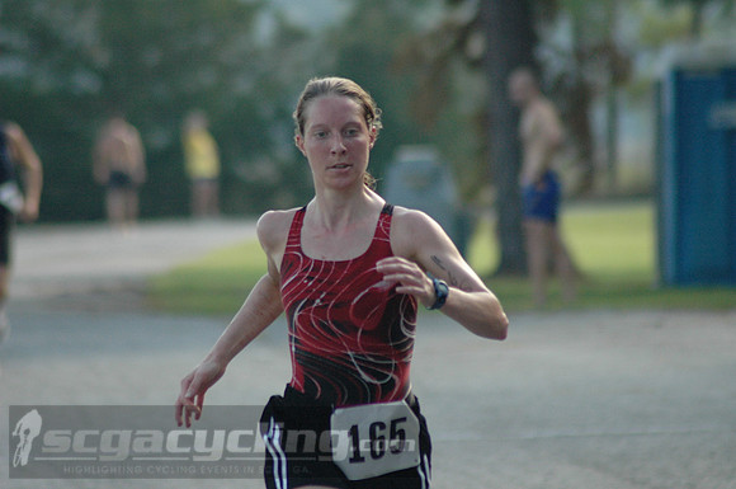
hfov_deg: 4.6
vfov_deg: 3.0
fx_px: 9187
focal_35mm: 450
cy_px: 244
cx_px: 368
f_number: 5.6
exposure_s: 1/800
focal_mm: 300
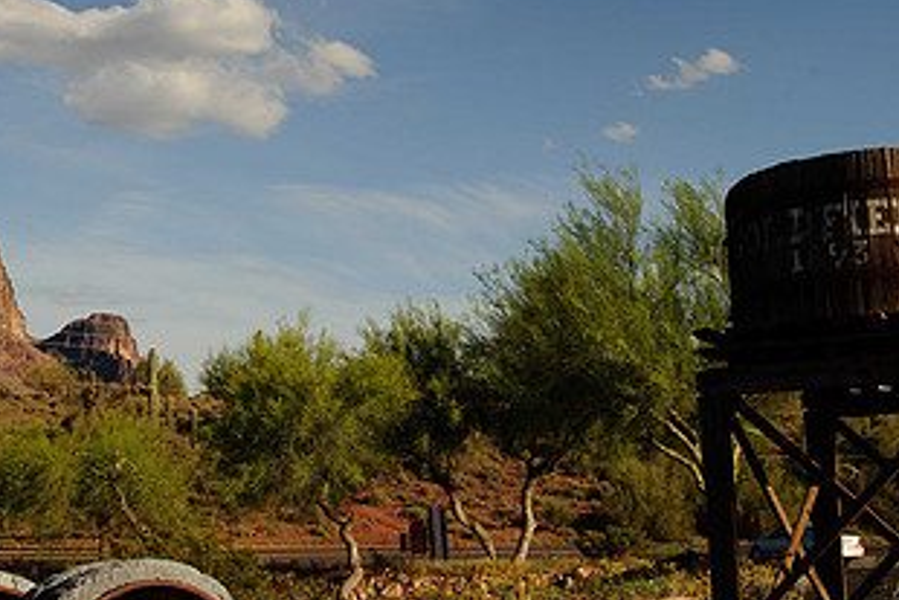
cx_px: 362
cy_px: 217
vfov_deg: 19.2
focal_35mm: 71
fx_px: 1774
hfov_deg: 28.4
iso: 200
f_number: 11
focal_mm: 38
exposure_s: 1/500
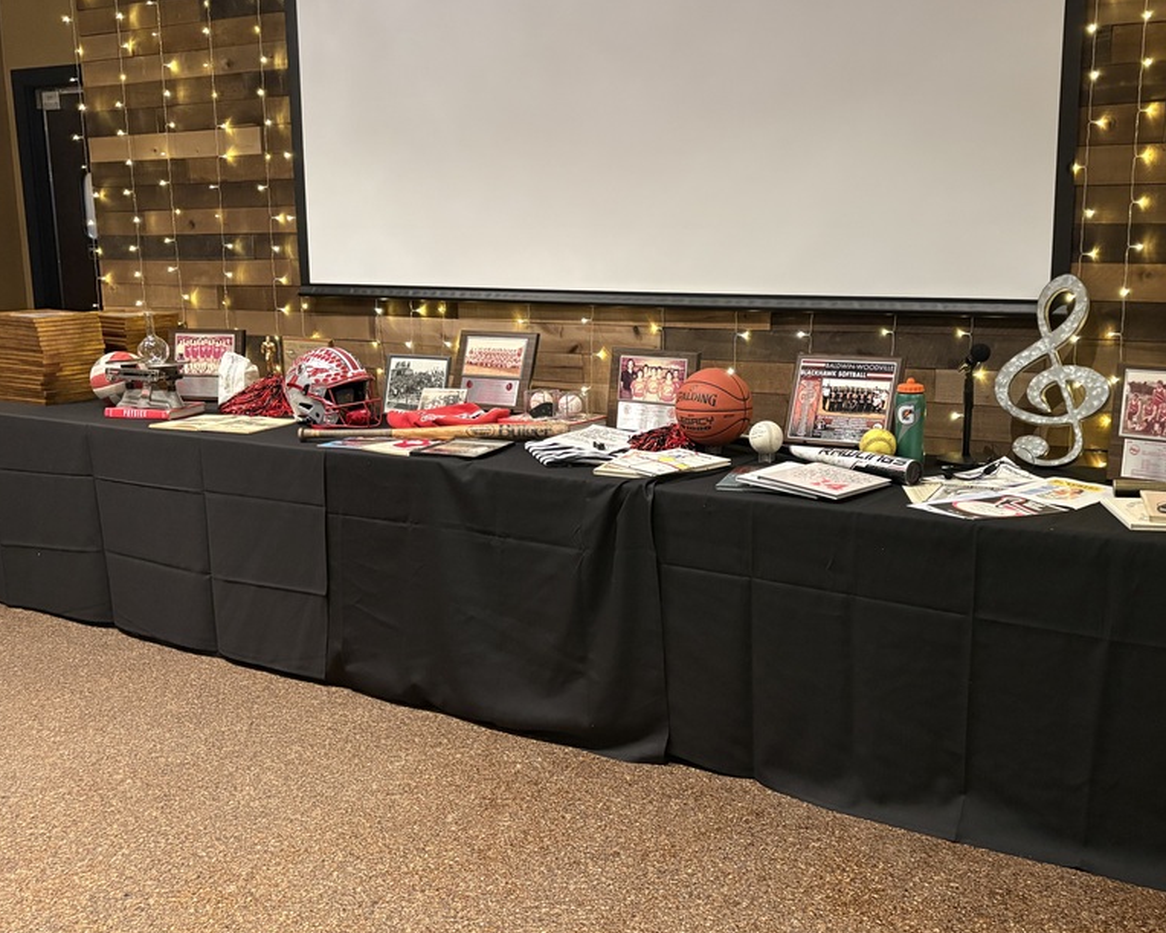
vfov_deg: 43.3
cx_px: 655
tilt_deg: -9.6
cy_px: 434
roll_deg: +1.4
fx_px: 1173
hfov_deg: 52.7
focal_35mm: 34
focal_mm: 5.96
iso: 500
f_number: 1.6
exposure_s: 1/40
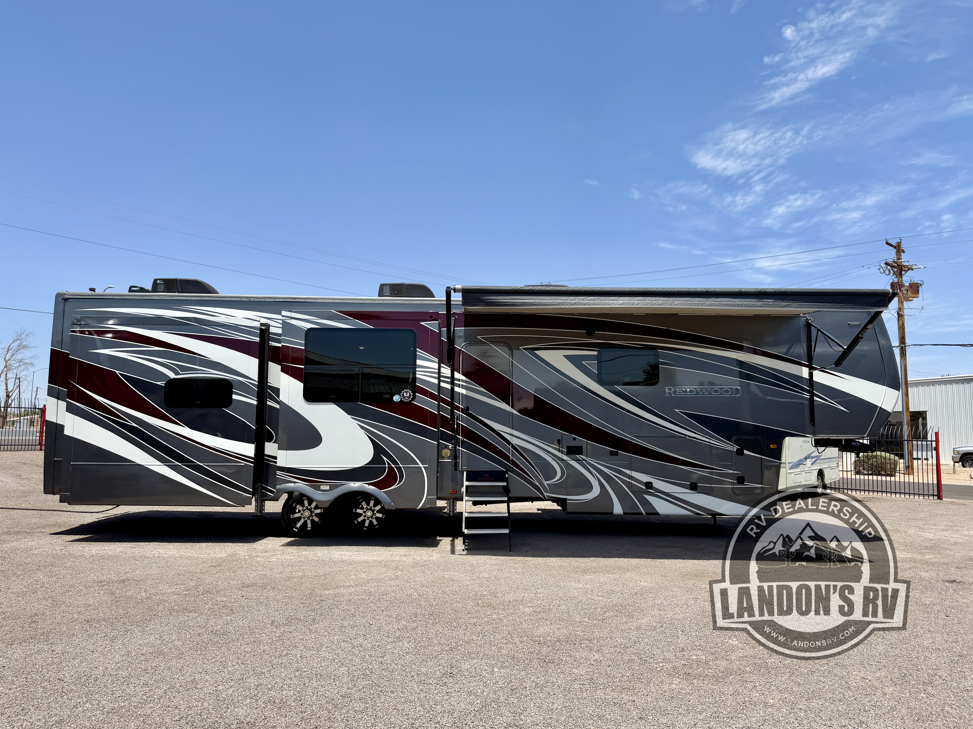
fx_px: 675
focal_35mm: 24
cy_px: 364
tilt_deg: +6.0
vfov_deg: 56.8
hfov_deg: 71.6
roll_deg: +0.7
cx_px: 486
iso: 80
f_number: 1.78
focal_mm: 6.76
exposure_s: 1/4673
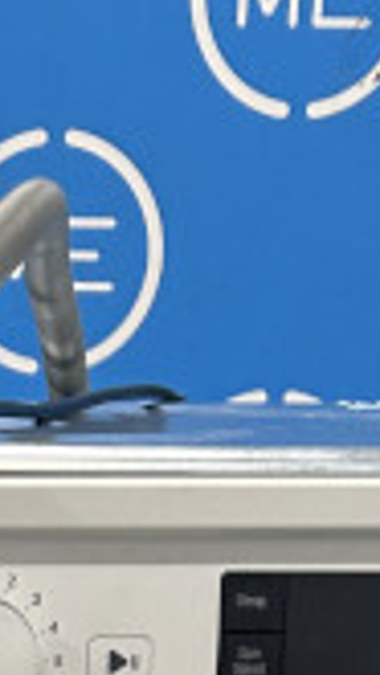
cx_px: -145
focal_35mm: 138
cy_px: 1415
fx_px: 2468
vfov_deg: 13.1
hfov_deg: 8.6
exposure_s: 1/50
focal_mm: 5.7
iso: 64
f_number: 1.5
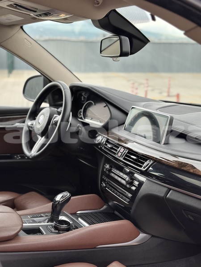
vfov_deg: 39.7
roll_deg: -1.0
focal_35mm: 48
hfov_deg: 30.3
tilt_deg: -12.0
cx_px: 100
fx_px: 372
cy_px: 134
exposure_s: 1/407
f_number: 1.78
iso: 80
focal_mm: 6.86
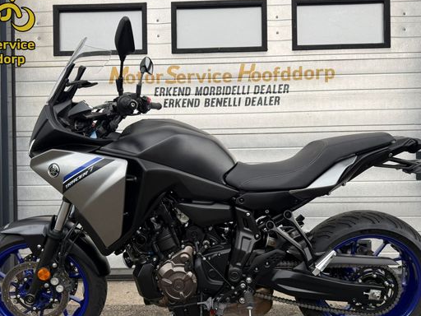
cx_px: 210
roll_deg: -0.8
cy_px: 185
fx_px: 365
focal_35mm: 30
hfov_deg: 60.0
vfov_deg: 46.6
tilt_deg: -1.2
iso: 80
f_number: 1.78
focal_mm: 6.76
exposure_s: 1/559
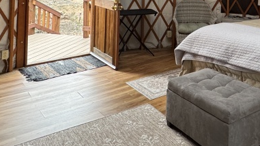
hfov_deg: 47.0
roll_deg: -1.9
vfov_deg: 25.8
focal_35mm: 41
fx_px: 283
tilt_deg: +0.7
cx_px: 205
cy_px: -31
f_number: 2.2
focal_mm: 2.22
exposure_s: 1/120
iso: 200
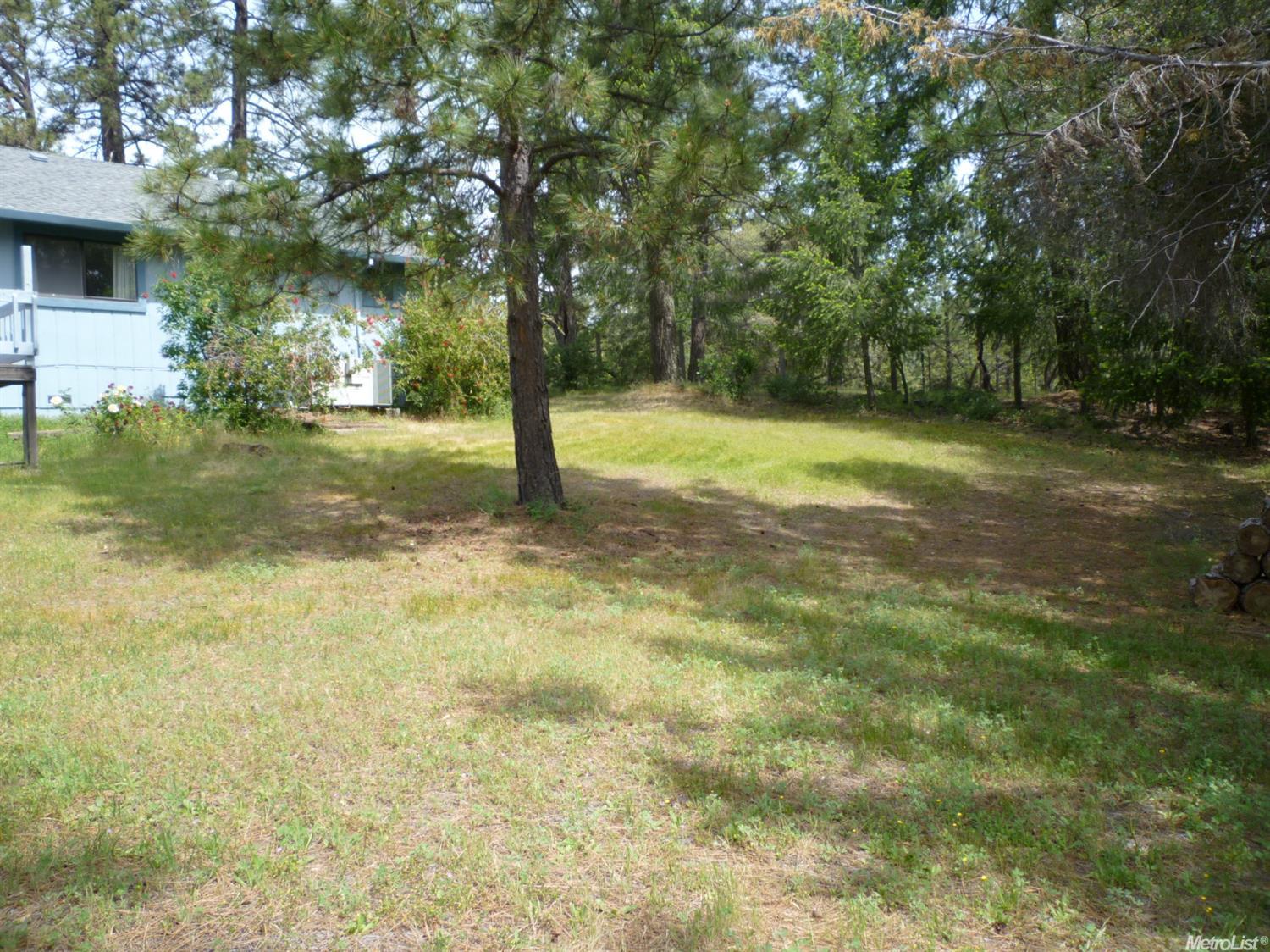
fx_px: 1064
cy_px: 476
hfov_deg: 61.7
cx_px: 635
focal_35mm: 29
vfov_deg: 48.2
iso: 80
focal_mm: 5.2
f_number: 3.3
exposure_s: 1/320
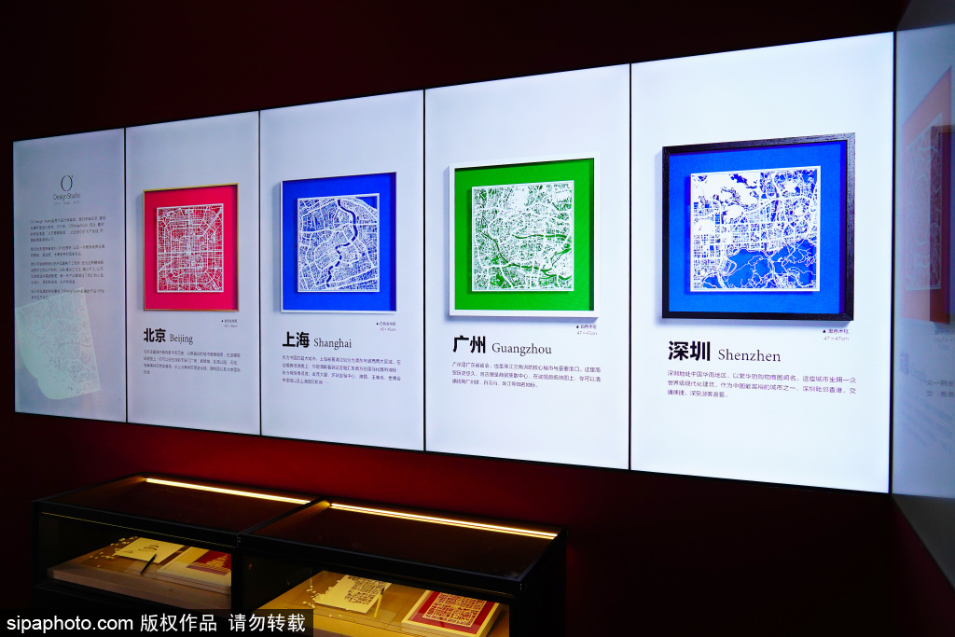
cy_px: 318
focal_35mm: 24
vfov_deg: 53.1
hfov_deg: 73.7
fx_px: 637
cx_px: 478
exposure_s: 1/160
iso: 1250
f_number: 5.6
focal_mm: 24
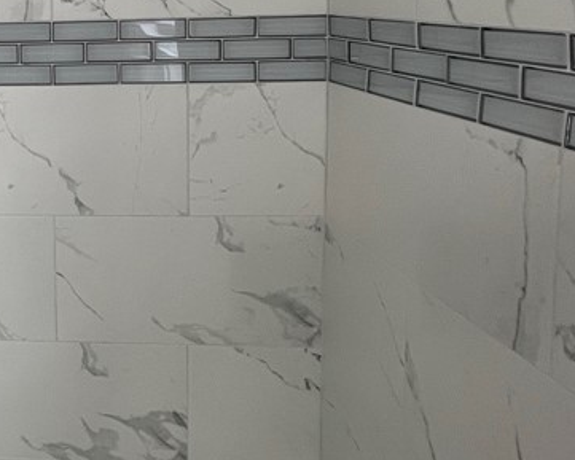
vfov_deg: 37.9
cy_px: 30
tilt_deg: -4.3
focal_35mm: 36
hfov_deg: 39.9
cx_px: -72
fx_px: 613
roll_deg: +1.7
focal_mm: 1.57
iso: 160
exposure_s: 1/120
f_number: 1.8
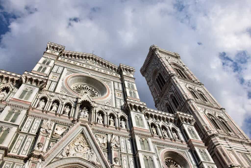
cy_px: 84
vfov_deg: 47.9
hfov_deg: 67.4
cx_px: 126
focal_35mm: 27
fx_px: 188
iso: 400
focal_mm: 18
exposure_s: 1/800
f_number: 13
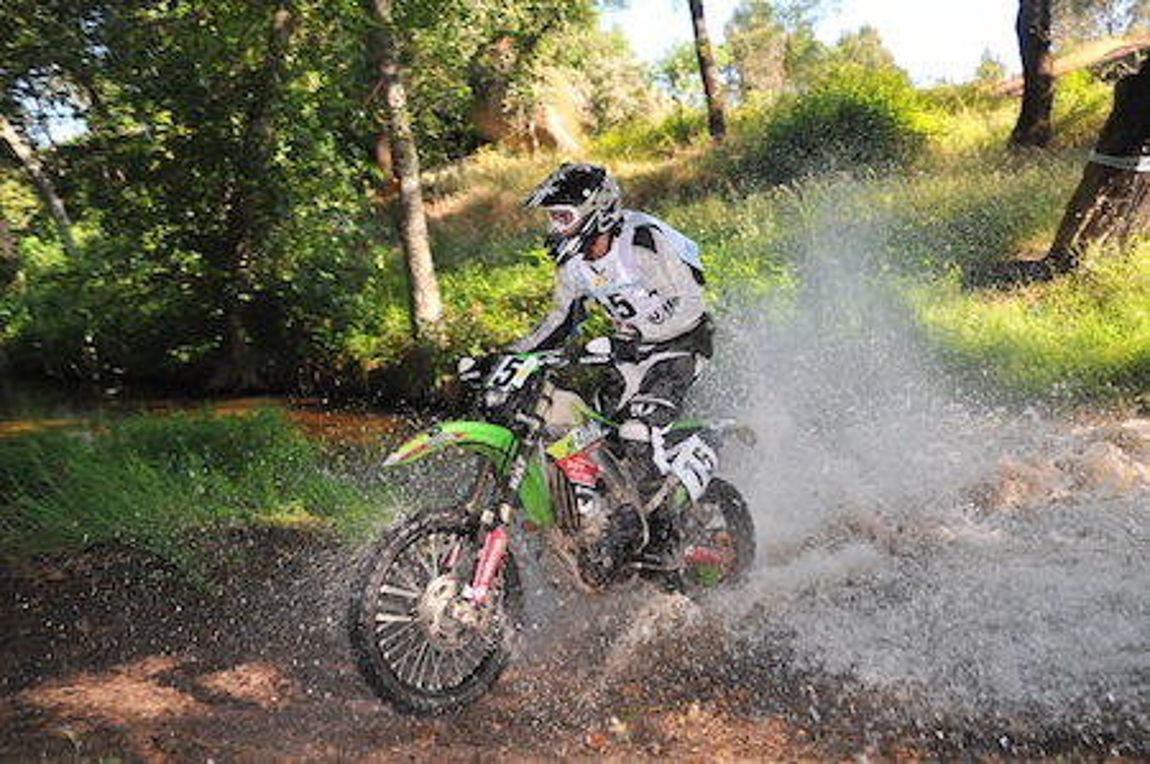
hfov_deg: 53.2
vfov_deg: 36.8
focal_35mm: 36
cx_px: 575
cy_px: 382
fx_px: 1149
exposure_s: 1/320
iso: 400
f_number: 5
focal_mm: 24
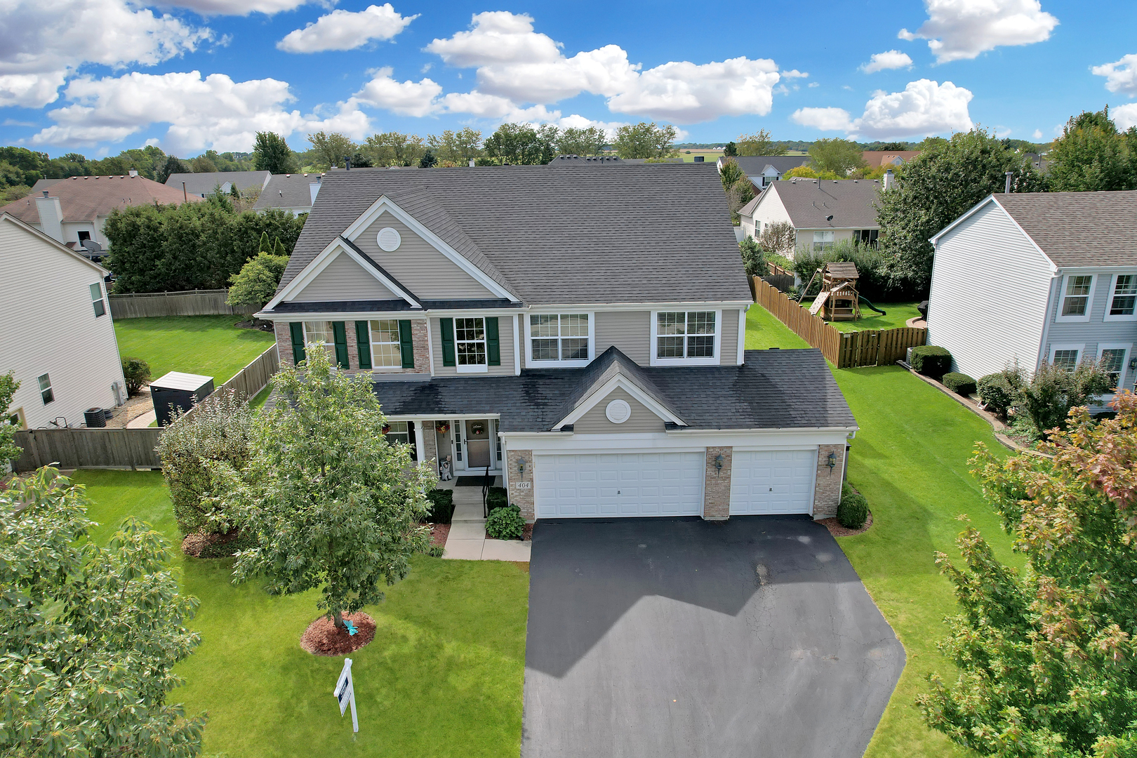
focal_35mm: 22
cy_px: 379
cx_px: 568
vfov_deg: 57.2
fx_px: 695
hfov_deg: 78.6
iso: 100
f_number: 2.8
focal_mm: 8.38
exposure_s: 1/500
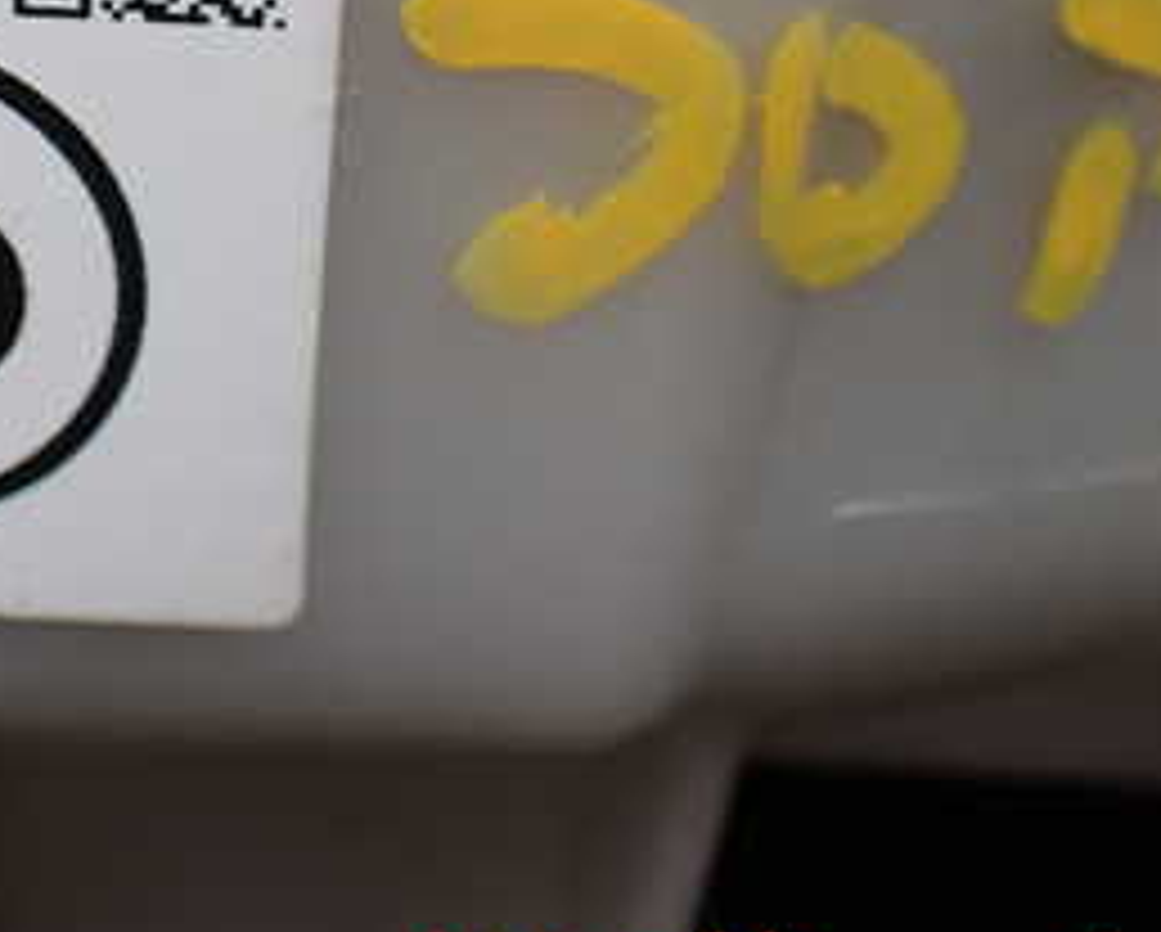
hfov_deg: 26.8
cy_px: 27
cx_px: 94
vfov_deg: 21.8
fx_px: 2339
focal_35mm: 68
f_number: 2.3
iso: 100
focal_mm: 5.4
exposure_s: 1/160
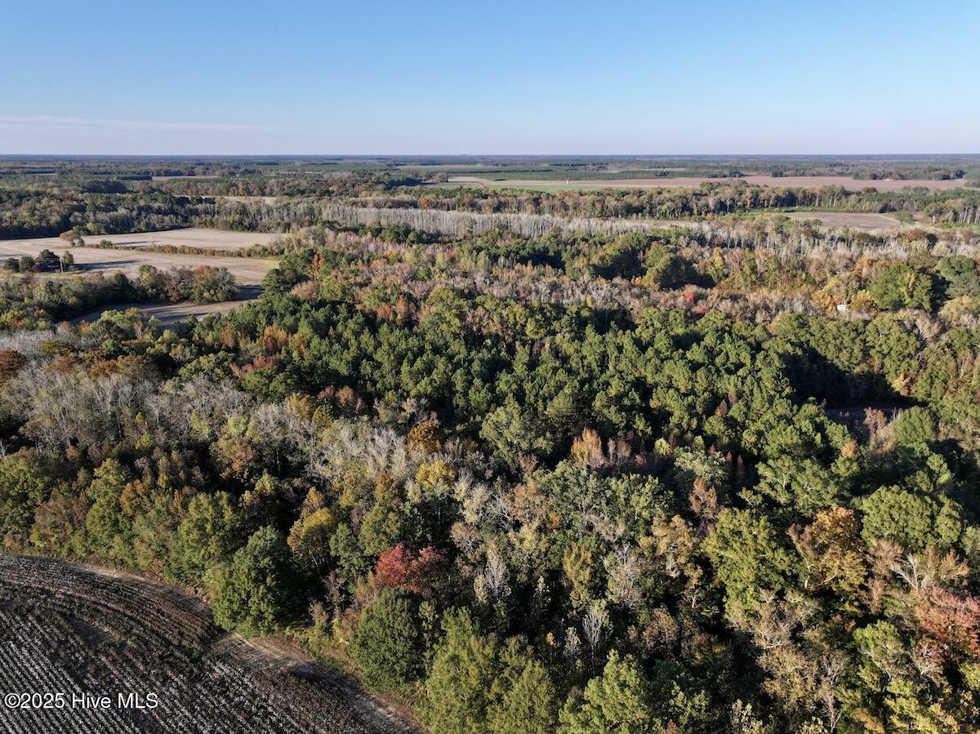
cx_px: 490
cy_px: 367
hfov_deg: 71.6
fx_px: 679
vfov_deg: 56.8
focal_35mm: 24
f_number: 2.8
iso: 170
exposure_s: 1/100
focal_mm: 12.29
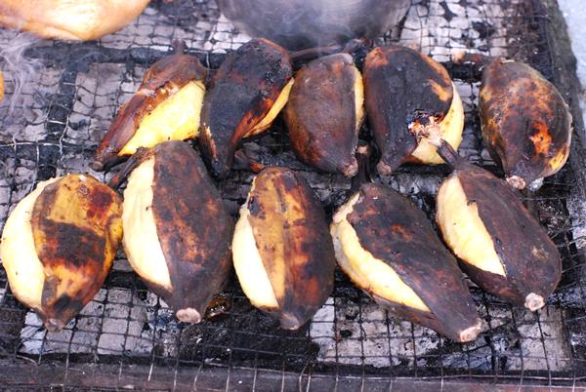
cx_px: 293
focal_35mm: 75
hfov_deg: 27.0
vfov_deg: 18.2
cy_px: 196
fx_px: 1223
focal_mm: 50
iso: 800
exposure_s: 1/160
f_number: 9
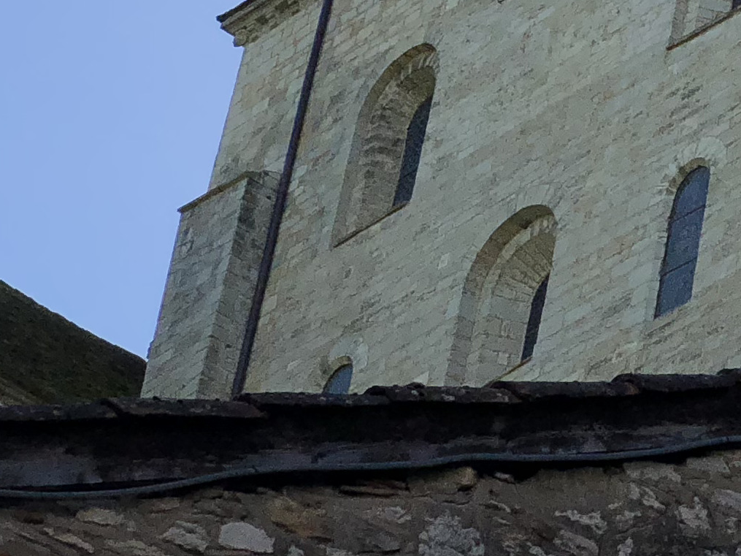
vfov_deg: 7.1
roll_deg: -1.6
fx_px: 4388
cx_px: 1394
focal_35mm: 205
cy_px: -288
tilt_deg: +44.0
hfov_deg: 9.2
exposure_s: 1/1066
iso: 16
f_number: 2.4
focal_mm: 6
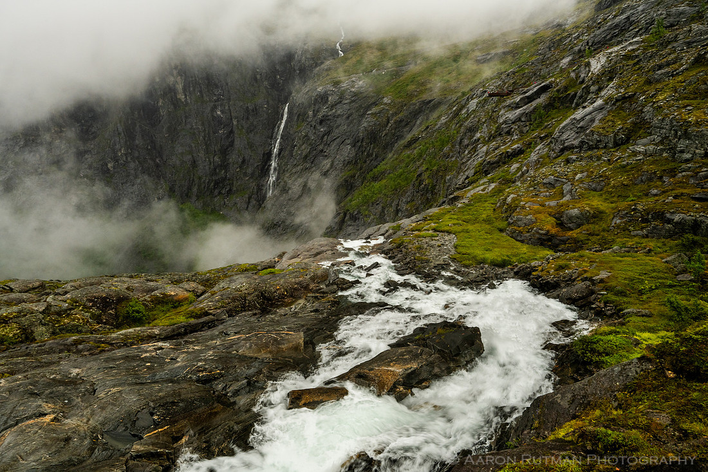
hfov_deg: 71.5
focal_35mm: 25
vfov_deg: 51.3
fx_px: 492
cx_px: 354
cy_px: 236
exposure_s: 1/15
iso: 200
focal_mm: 25
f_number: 16
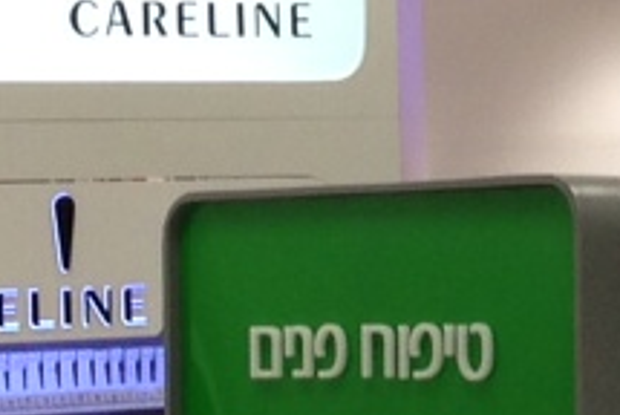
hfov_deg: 7.7
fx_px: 4484
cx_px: 1055
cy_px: 193
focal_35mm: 260
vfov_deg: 5.3
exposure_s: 1/60
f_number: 2.4
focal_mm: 4.13
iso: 50
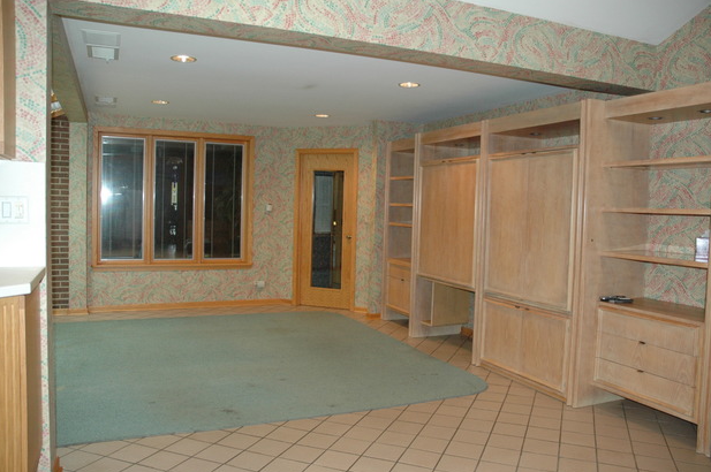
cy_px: 233
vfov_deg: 46.3
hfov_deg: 65.5
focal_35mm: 28
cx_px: 363
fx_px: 552
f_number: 4
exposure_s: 1/60
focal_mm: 18
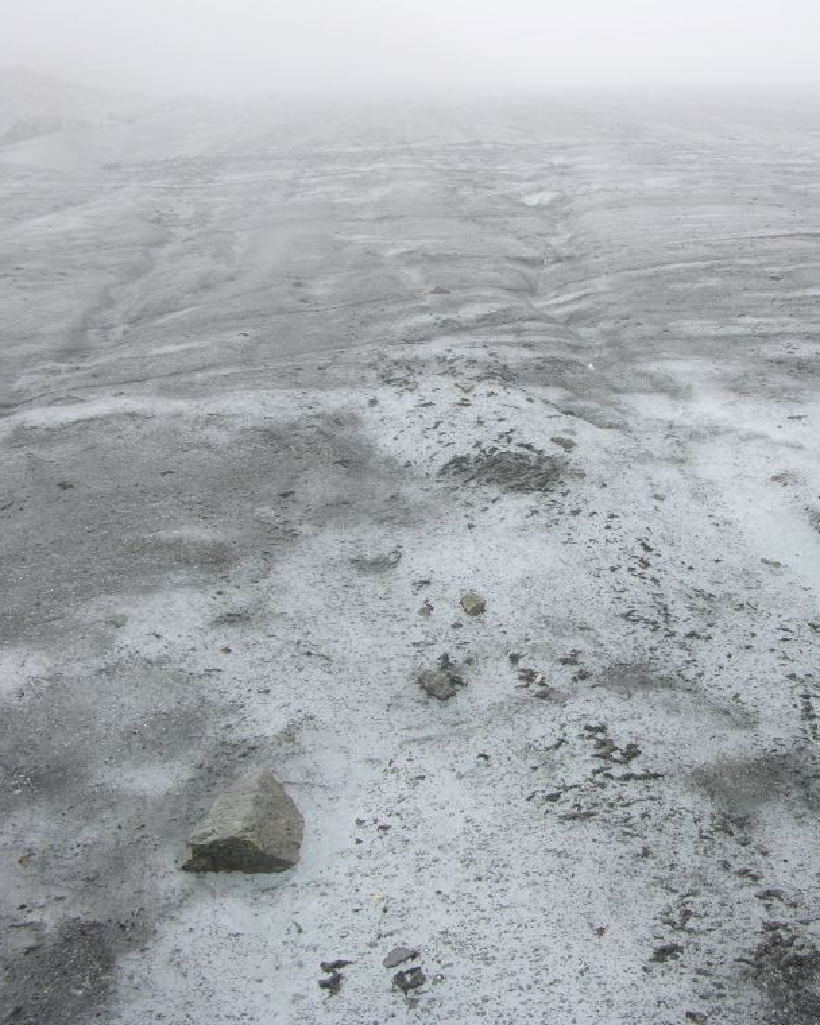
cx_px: 618
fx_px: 1395
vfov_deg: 40.3
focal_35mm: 46
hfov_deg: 32.1
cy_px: 511
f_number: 6.3
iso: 50
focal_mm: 8.9
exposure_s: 1/211
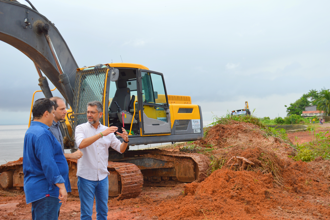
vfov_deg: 25.7
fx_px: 481
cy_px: 110
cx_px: 165
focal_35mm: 52
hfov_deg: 37.9
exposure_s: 1/200
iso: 100
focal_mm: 35
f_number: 5.3
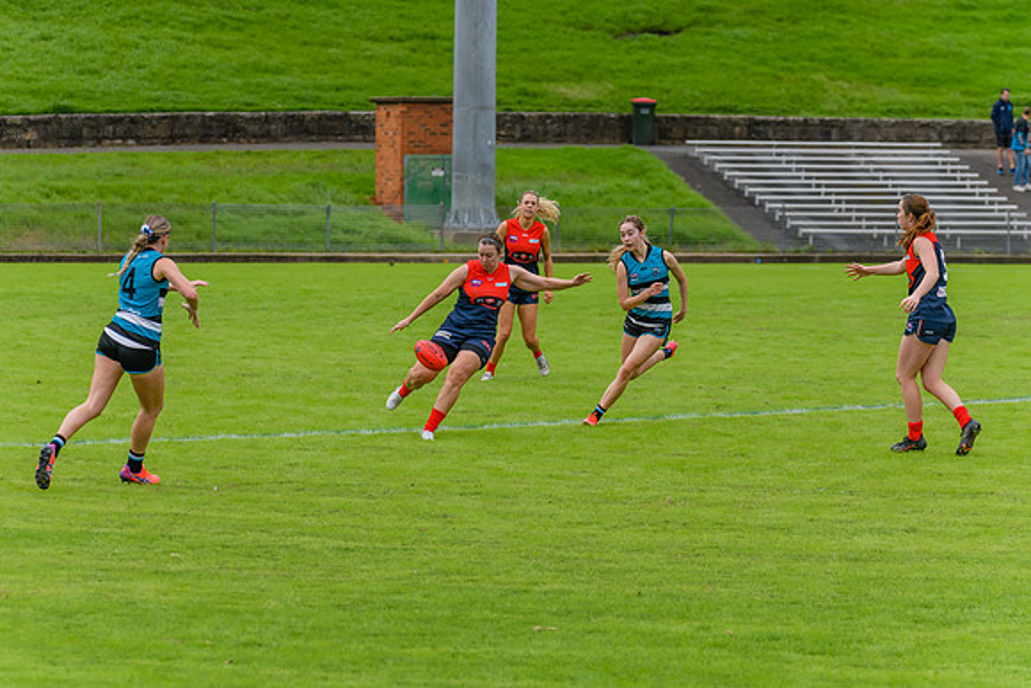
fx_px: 6130
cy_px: 323
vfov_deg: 6.4
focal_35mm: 214
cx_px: 483
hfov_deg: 9.6
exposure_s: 1/1600
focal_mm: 195
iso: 800
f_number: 6.3
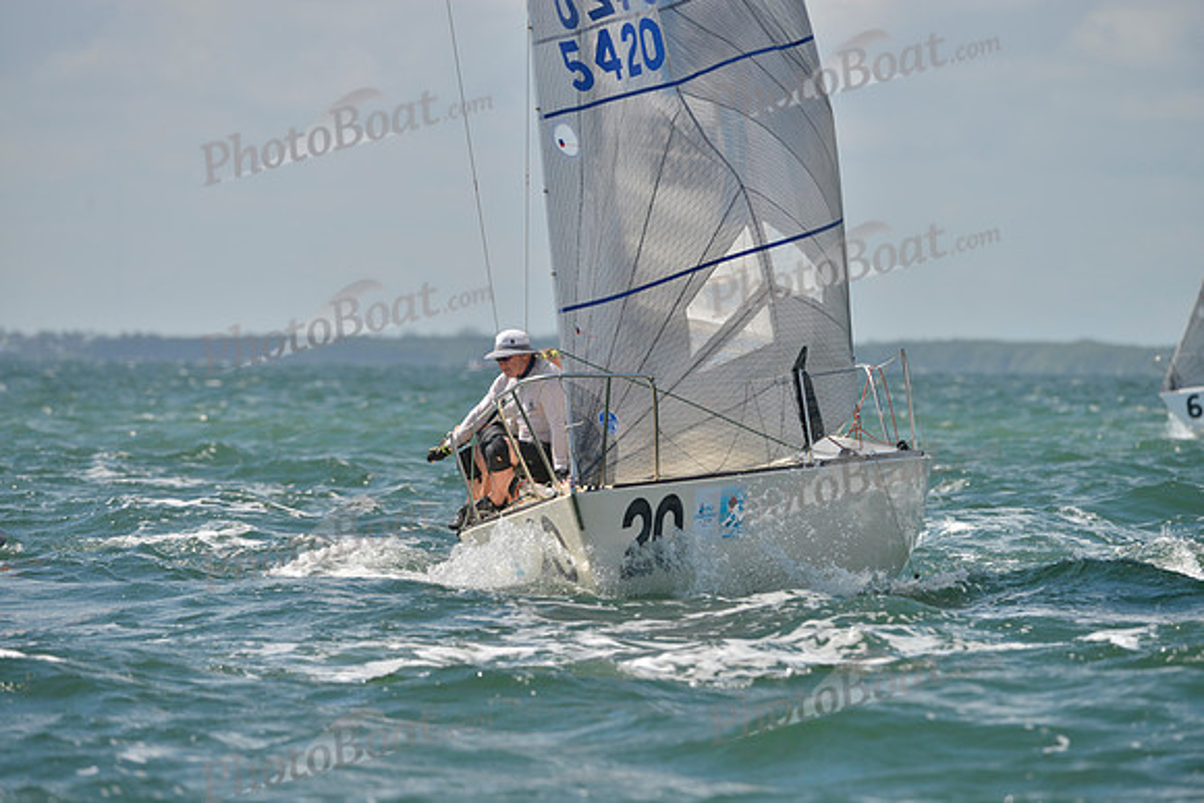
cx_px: 602
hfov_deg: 6.1
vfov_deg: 4.0
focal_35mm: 340
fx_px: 11373
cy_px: 402
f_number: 6.3
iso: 200
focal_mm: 340
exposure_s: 1/1250
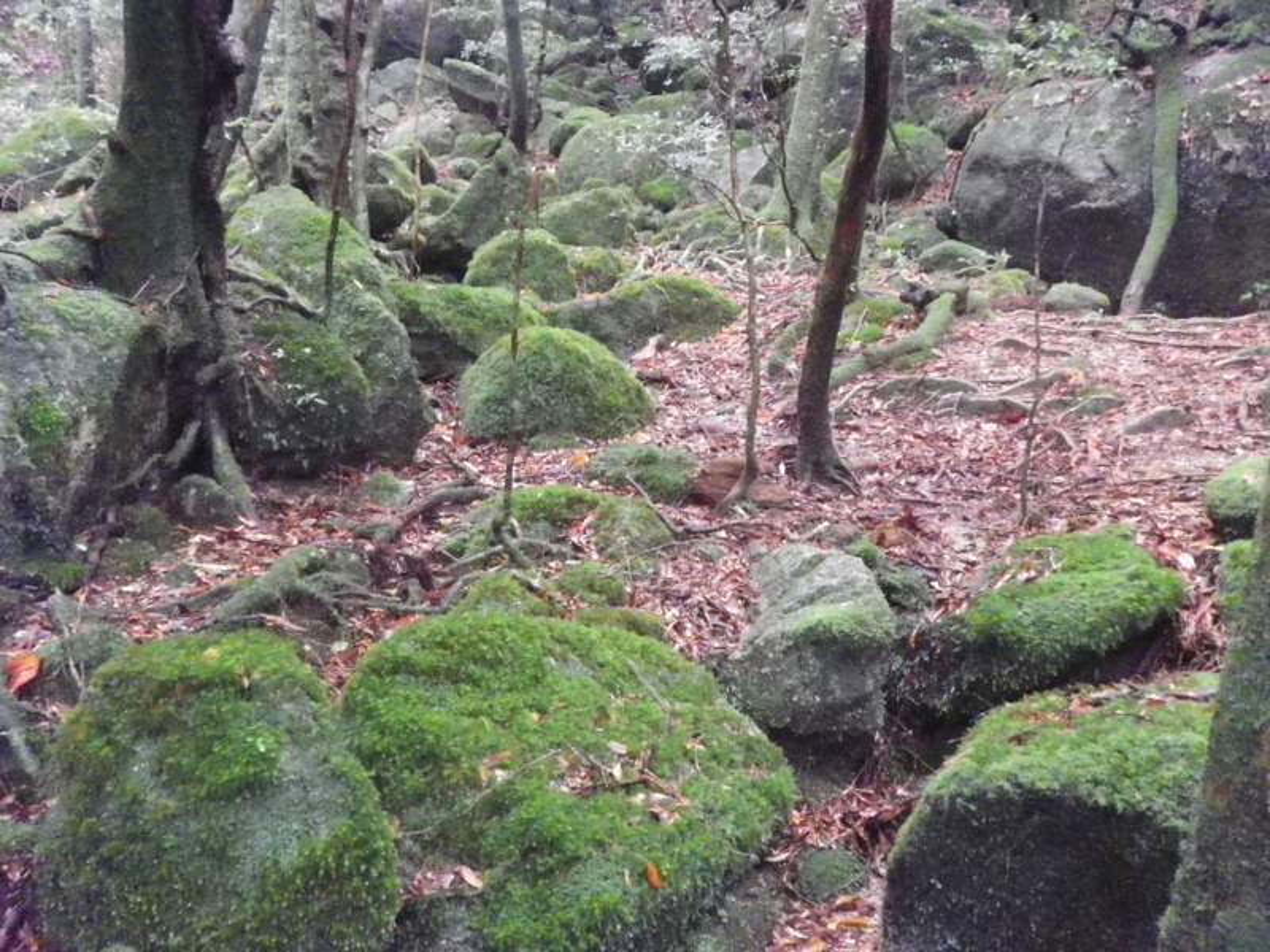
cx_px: 635
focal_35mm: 35
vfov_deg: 40.7
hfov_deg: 52.6
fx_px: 1284
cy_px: 476
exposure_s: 1/6
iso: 800
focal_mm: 6.2
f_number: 3.8
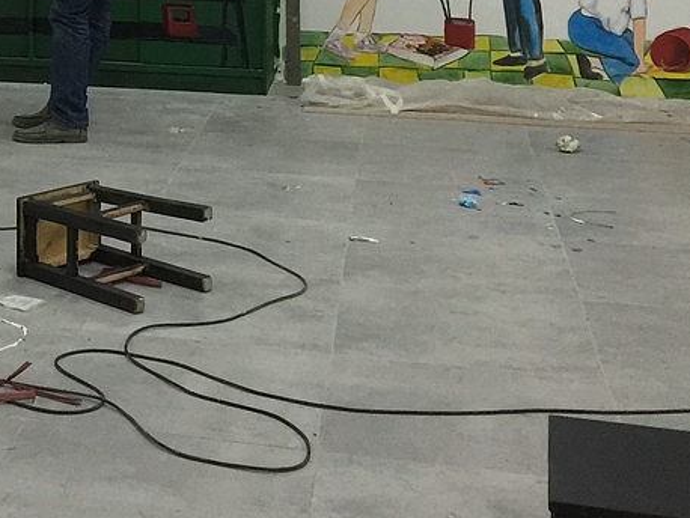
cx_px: -59
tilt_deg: -3.1
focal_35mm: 81
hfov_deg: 22.8
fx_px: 1615
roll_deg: -2.1
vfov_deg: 17.1
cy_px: -169
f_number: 2.2
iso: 100
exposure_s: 1/10
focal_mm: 4.15
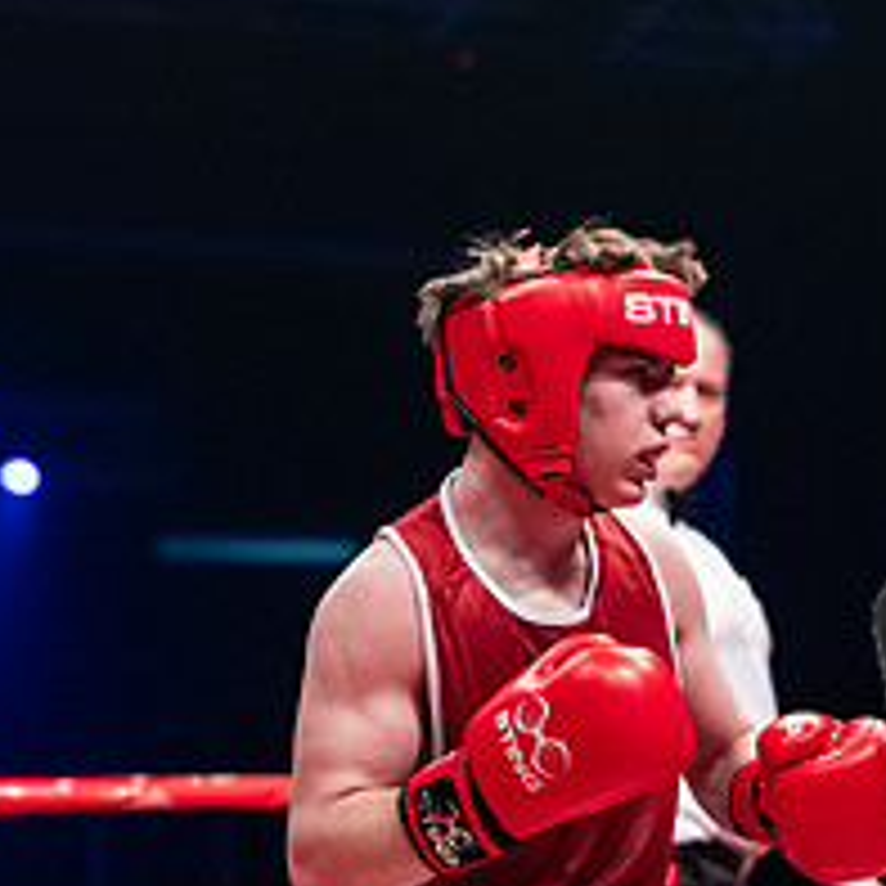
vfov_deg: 12.9
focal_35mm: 135
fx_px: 3909
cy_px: 650
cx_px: 886
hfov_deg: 12.8
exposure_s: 1/1000
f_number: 2.5
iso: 3200
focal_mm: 54
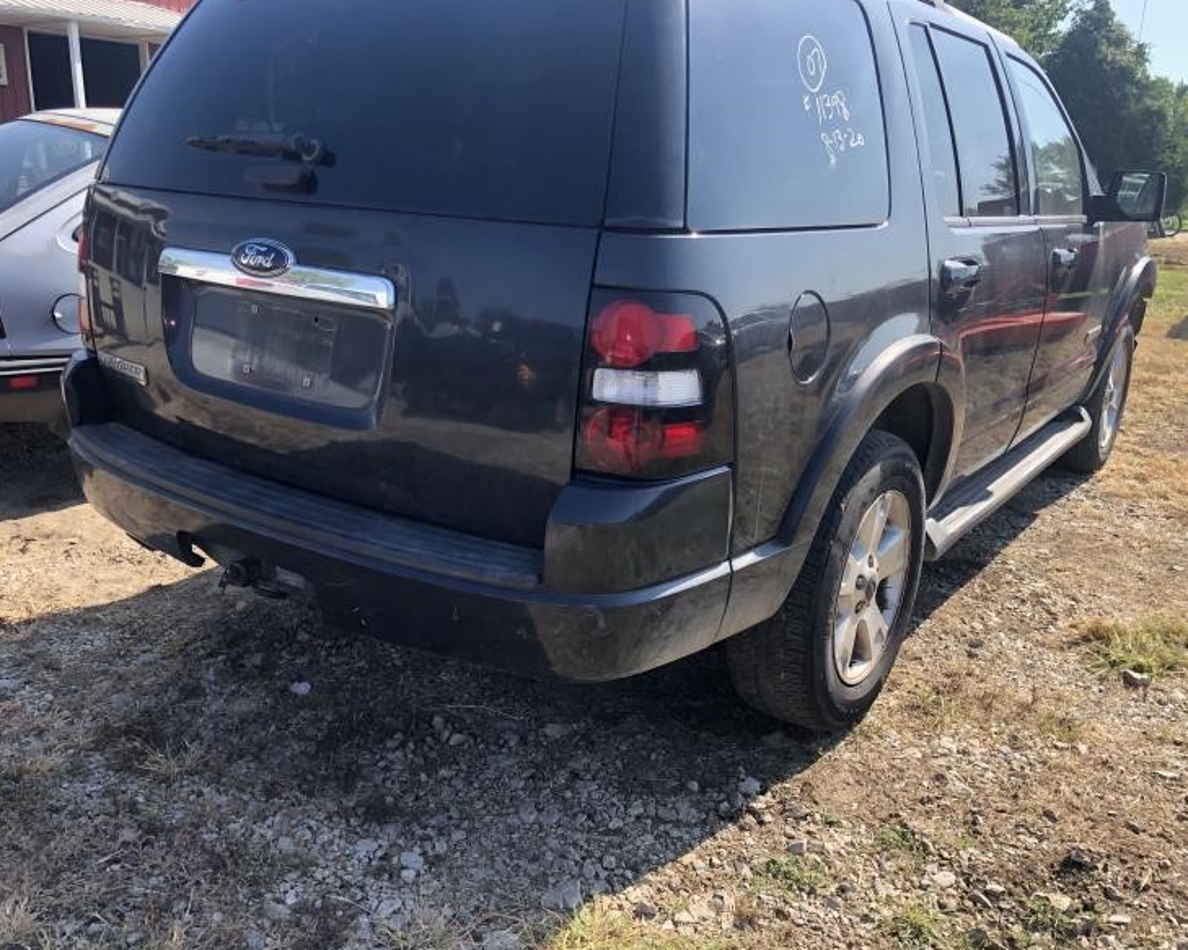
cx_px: 580
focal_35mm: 30
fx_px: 1055
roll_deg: +0.9
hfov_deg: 58.8
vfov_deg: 48.5
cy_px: 479
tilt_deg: -16.0
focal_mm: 3.99
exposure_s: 1/539
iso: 20
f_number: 1.8
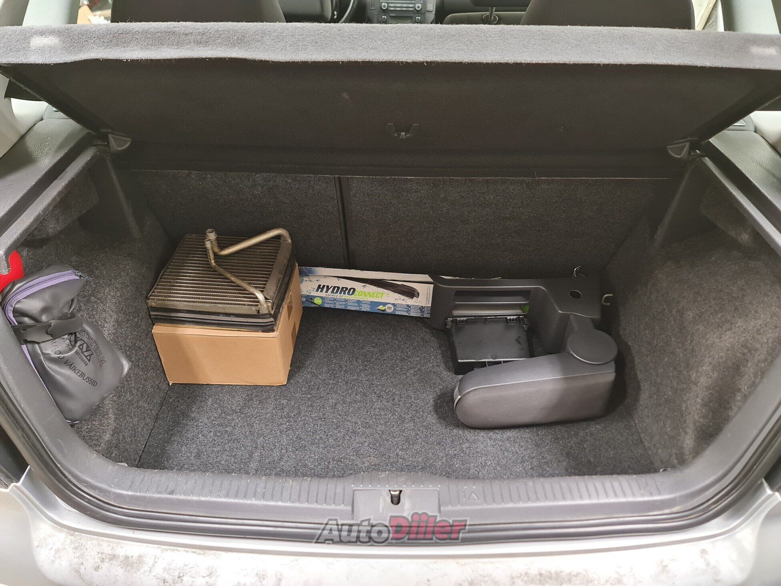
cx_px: 390
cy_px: 293
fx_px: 564
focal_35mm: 25
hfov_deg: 69.4
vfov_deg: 54.9
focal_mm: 7
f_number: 1.8
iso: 500
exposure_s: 1/33
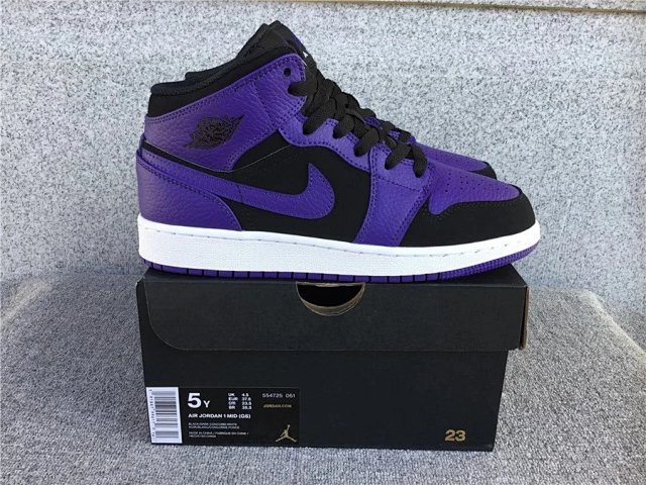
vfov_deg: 45.4
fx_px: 579
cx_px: 323
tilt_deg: -18.6
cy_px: 242
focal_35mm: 31
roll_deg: -1.6
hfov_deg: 58.4
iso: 25
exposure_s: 1/101
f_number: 2.4
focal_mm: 3.3
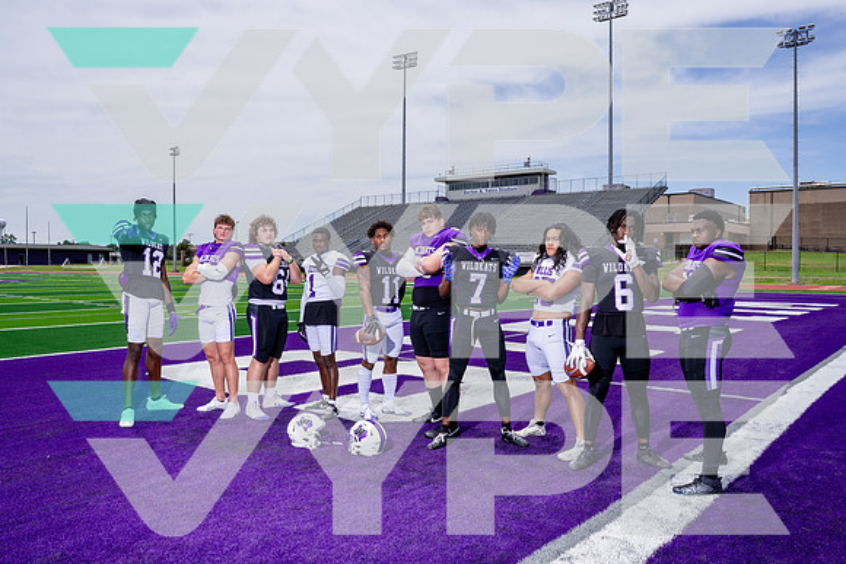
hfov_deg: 64.9
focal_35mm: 28
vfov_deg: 45.9
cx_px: 423
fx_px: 666
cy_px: 282
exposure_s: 1/250
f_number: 11
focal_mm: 28
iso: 100
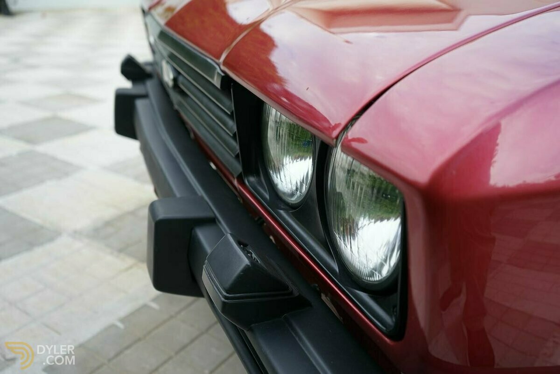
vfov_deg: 41.1
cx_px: 280
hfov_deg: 58.7
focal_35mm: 32
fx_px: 498
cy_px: 187
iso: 160
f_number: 4.5
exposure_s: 1/125
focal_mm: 32
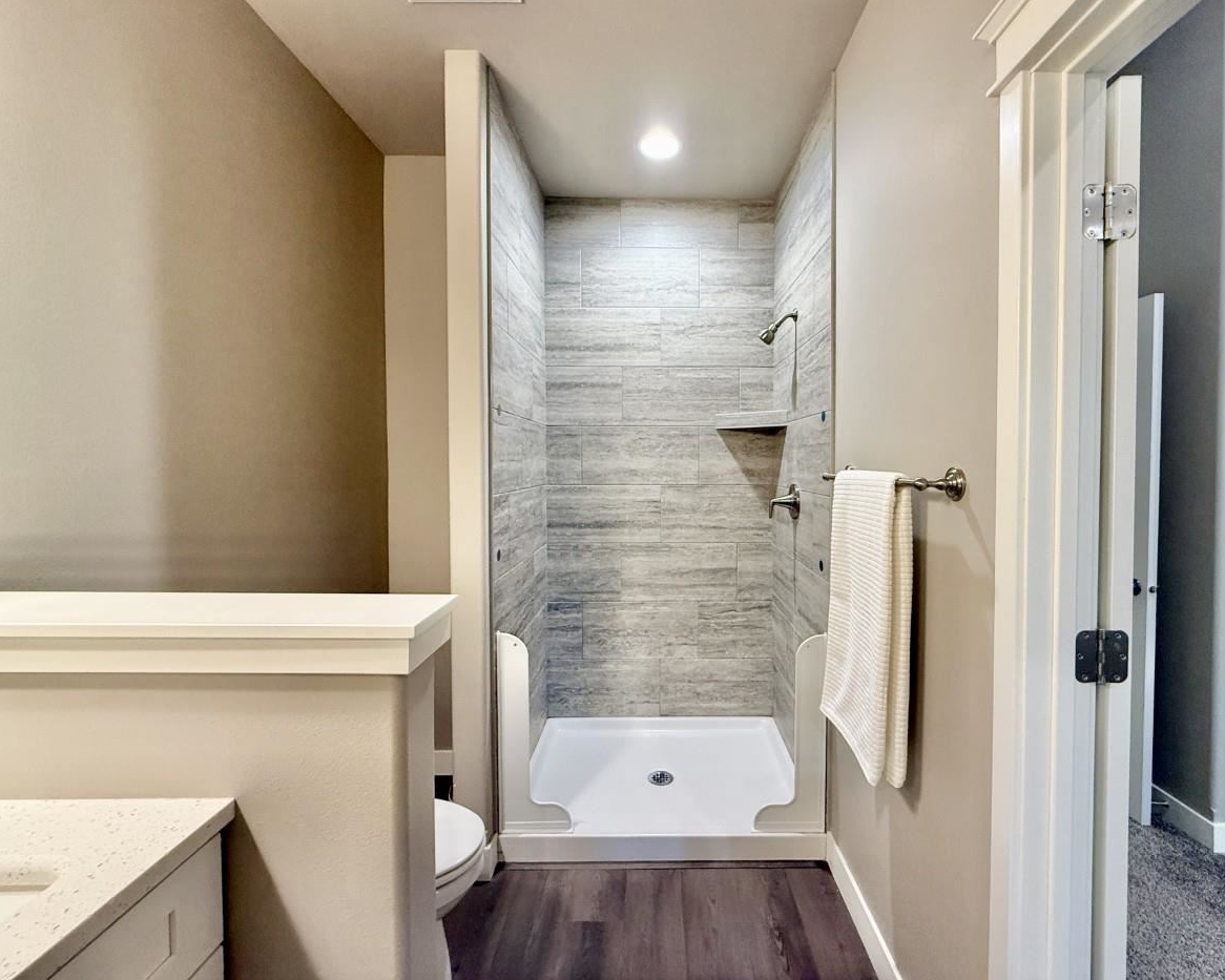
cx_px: 667
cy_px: 477
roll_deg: +0.1
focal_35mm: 15
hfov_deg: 96.5
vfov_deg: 84.0
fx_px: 544
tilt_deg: -1.2
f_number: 2.2
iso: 320
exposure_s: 1/60
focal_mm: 2.22
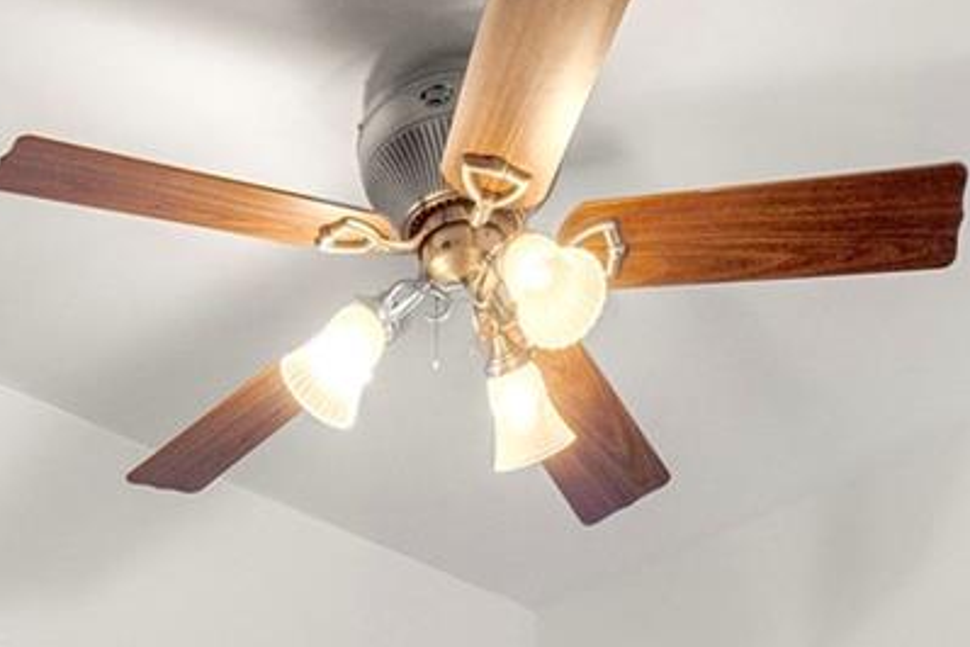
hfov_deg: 26.2
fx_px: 2075
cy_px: 1531
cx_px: 350
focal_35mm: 77
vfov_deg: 13.3
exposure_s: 1
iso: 100
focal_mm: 15
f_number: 9
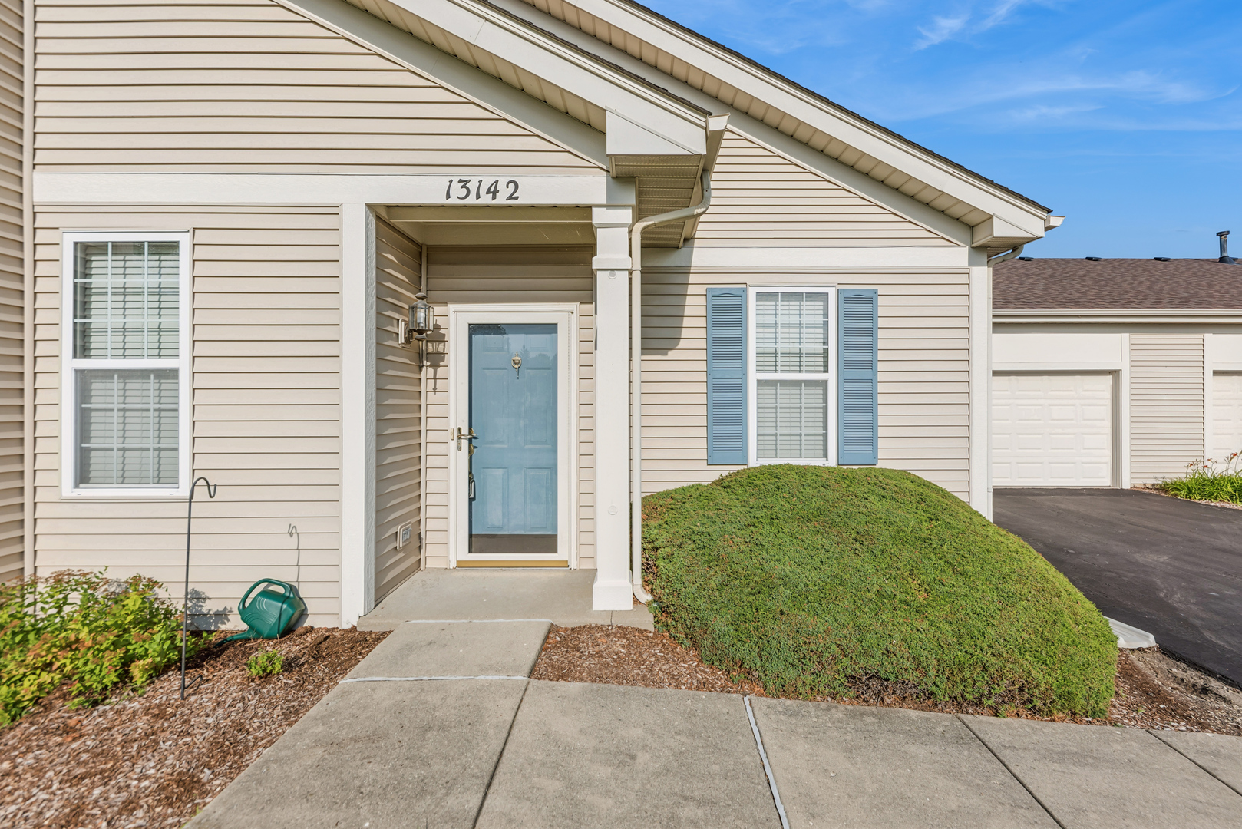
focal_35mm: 14
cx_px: 621
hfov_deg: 104.2
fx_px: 483
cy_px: 414
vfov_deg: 81.3
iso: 320
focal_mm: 14
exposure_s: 1/400
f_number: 9
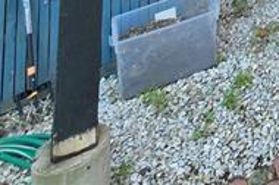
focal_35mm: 73
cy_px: -377
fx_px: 565
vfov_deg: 11.1
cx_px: 537
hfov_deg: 19.0
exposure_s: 1/120
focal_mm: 2.2
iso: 64
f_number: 2.2
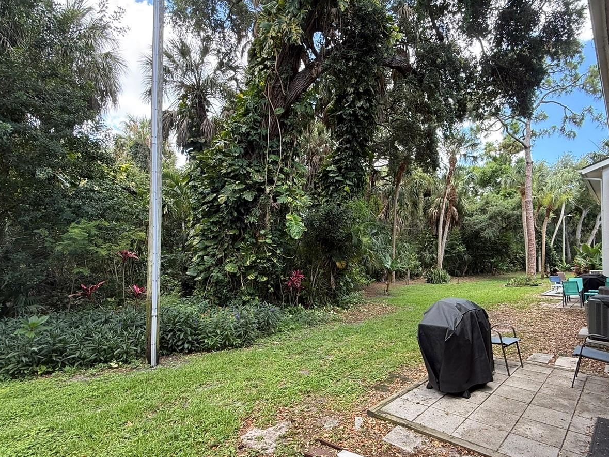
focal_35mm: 19
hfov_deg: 84.3
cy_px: 250
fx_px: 334
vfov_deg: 68.5
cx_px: 342
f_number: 2.2
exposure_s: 1/127
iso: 64
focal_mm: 2.22
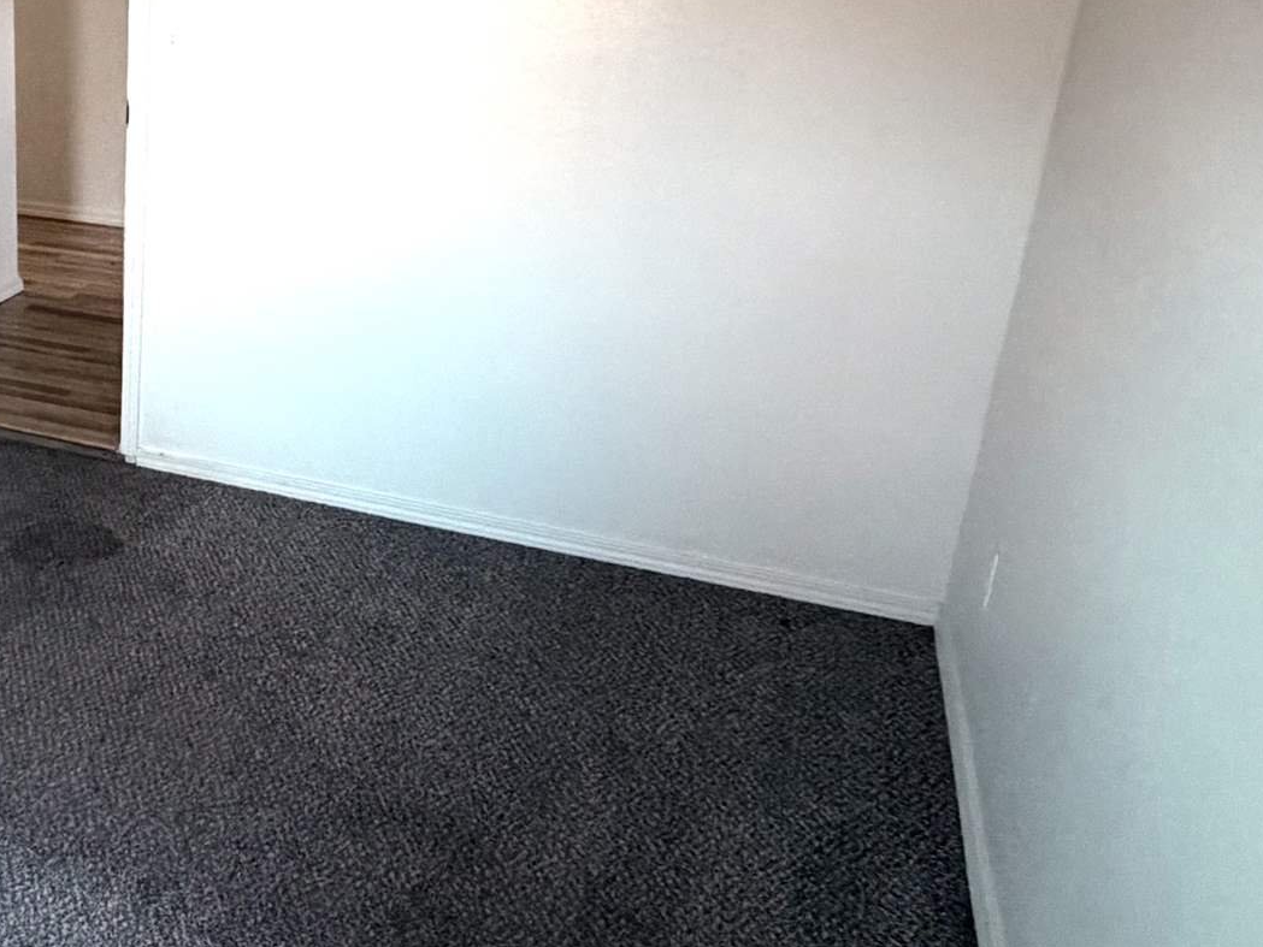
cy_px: 373
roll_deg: +0.9
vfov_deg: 35.0
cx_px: 25
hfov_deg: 40.6
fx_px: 1496
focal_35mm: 41
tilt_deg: -19.5
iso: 500
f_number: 2.2
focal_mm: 2.22
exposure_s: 1/60
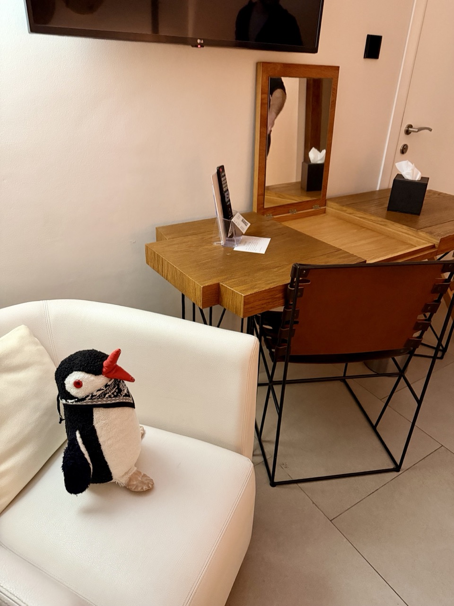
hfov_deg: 56.8
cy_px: 303
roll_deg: -2.6
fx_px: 420
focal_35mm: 24
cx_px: 227
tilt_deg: -28.0
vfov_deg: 71.6
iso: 640
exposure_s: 1/50
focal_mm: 6.76
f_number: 1.78
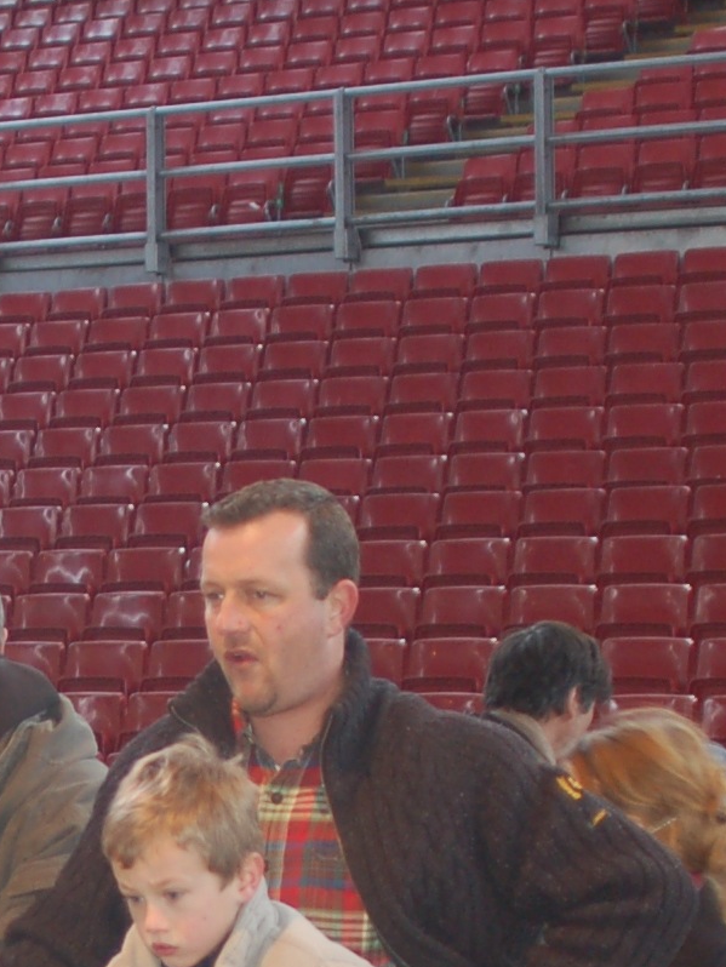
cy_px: 1063
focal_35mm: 152
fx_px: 4248
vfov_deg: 12.8
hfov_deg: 9.7
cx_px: -36
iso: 400
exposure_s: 1/60
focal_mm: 28
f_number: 2.8
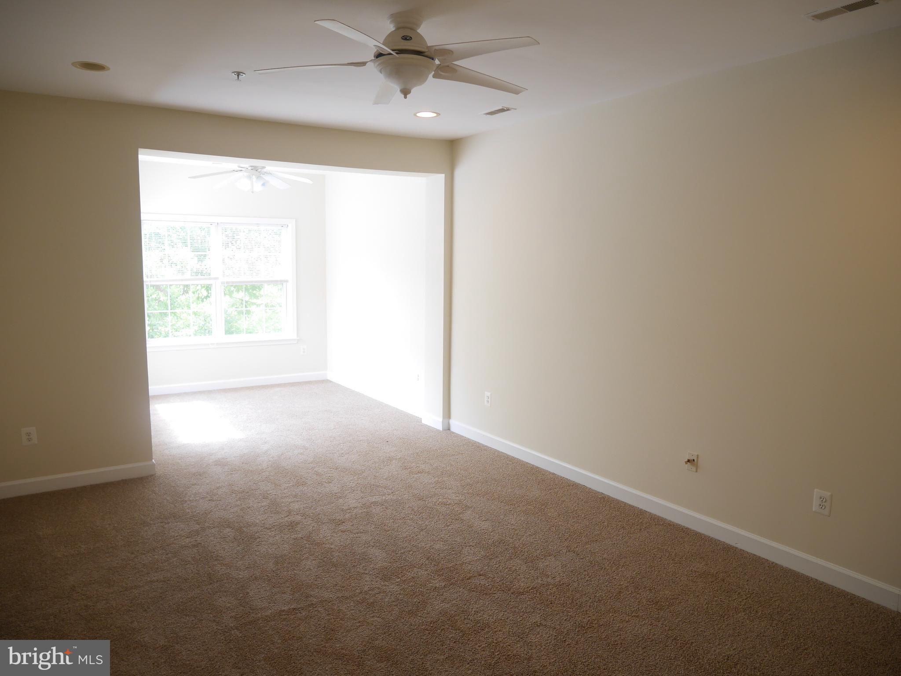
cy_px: 338
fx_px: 625
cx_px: 450
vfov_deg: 56.8
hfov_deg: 71.6
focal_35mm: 24
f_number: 3.5
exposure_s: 1/60
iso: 320
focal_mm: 12
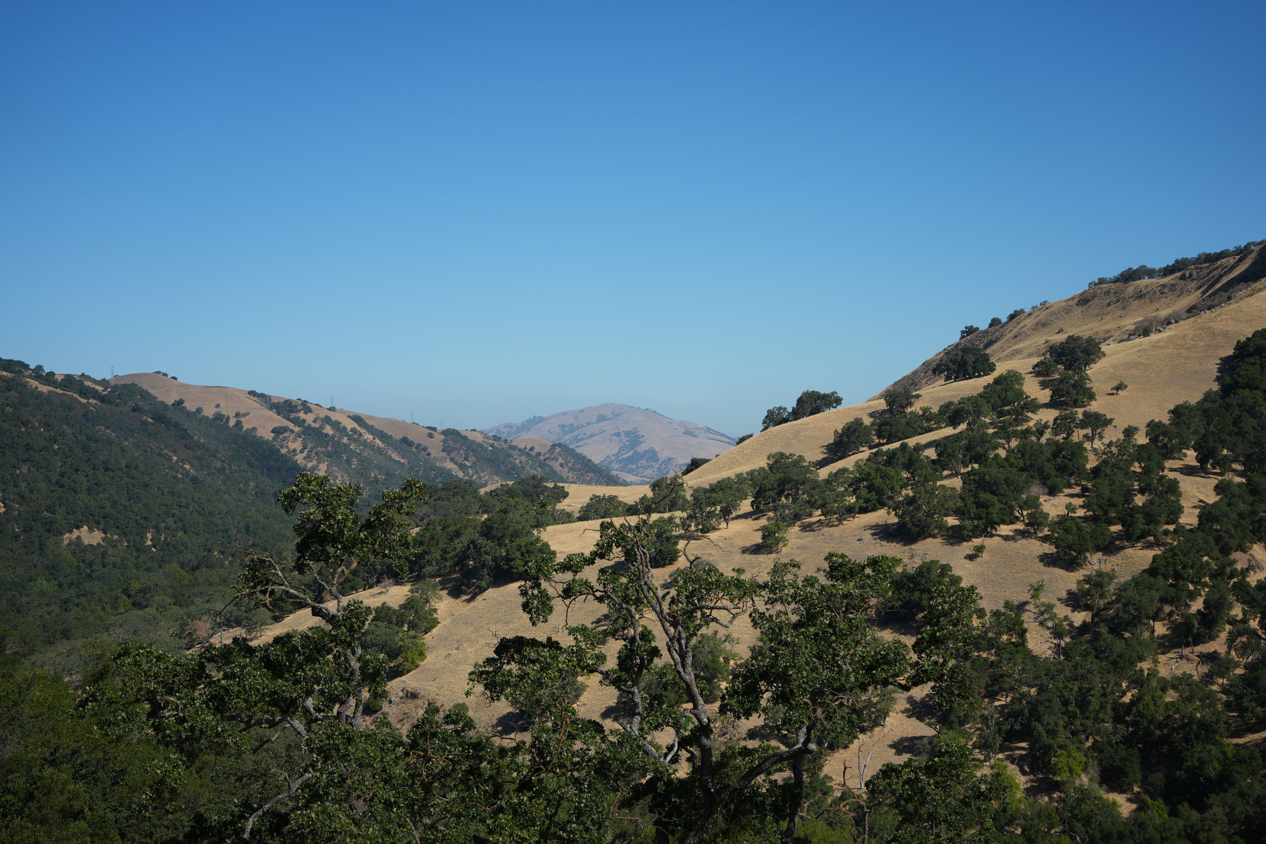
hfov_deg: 39.6
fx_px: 1758
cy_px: 422
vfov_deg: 27.0
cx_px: 633
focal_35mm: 50
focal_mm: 50
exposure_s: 1/1250
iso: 125
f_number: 4.5
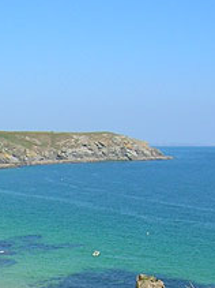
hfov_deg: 17.1
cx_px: -14
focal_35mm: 84
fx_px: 696
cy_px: 319
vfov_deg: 22.0
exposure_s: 1/338
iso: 50
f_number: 4.9
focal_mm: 5.7
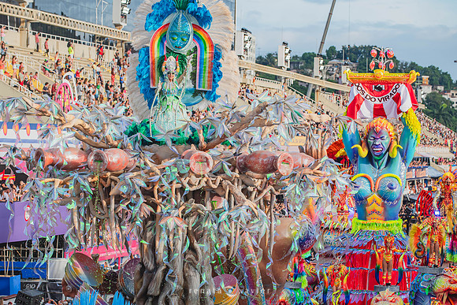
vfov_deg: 9.9
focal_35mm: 138
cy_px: 166
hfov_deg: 14.8
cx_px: 210
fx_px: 1758
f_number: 5.6
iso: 200
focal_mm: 120
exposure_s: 1/800
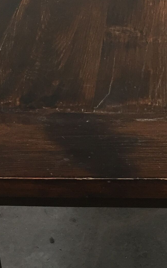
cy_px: 126
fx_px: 699
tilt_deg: -33.6
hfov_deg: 13.5
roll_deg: +1.1
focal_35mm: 96
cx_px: 142
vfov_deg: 21.6
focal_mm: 4.15
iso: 100
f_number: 2.2
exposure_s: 1/33
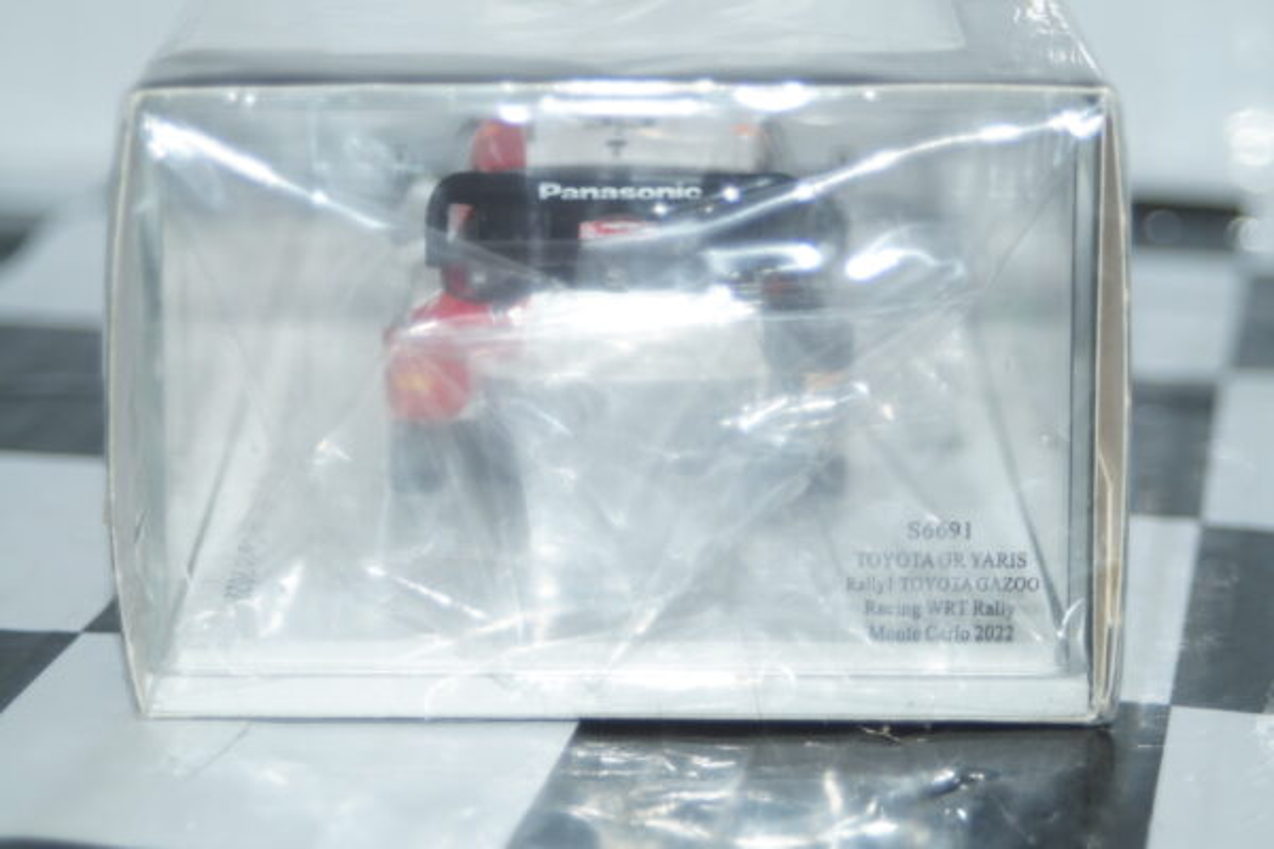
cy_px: 424
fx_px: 4246
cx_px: 637
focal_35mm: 120
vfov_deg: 11.4
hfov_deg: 17.1
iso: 400
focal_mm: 80
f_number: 5.6
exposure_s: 1/80
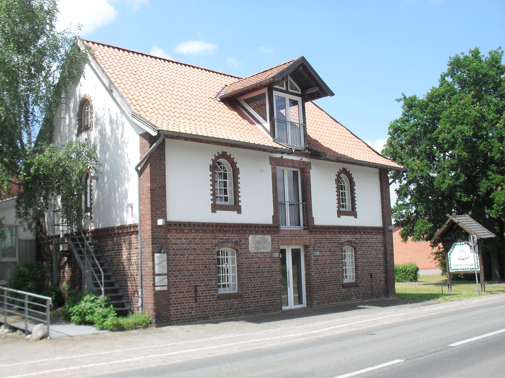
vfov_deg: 37.7
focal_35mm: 38
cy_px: 189
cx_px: 252
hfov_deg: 49.0
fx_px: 554
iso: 80
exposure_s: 1/125
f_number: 8.3
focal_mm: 6.3
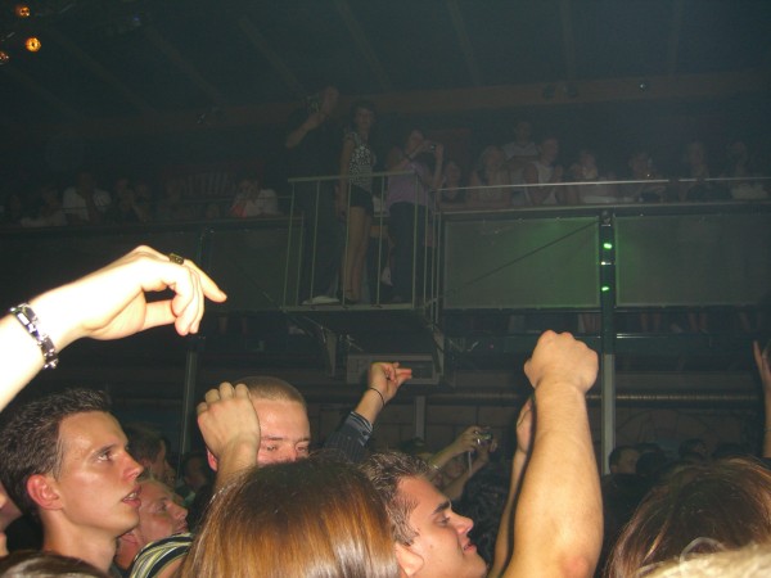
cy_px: 289
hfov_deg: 49.0
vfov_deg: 37.7
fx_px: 846
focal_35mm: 38
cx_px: 386
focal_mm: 7.9
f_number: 2.8
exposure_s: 1/60
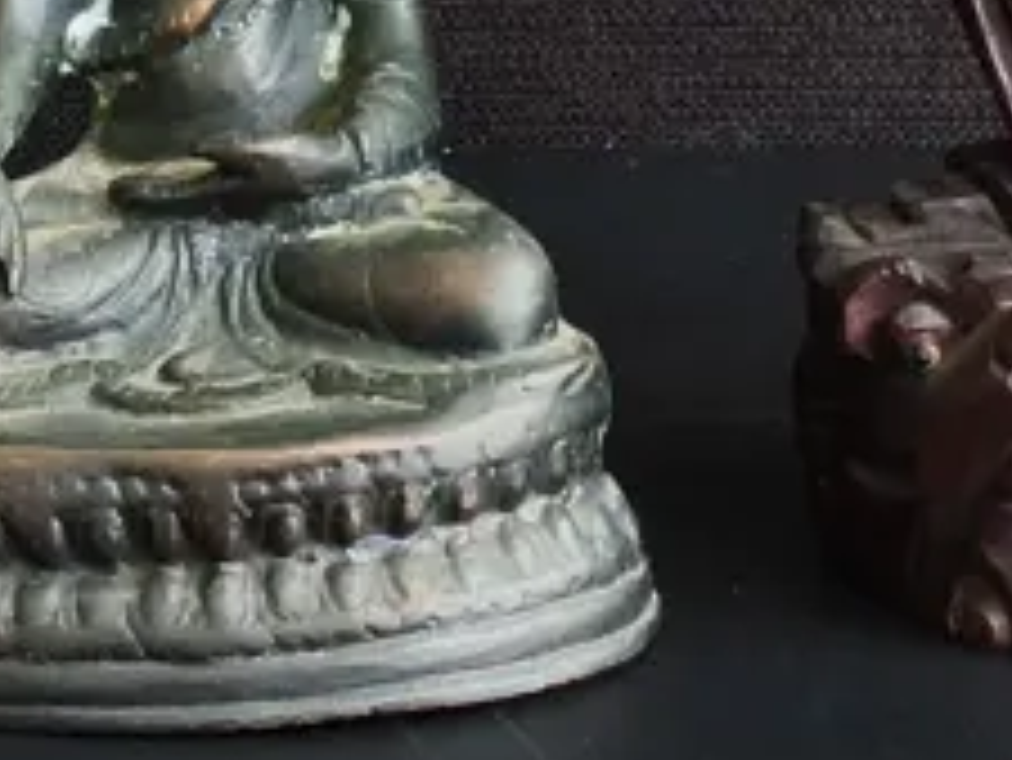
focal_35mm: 123
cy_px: -558
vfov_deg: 11.3
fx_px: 3598
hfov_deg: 16.0
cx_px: 441
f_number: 2
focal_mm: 2.87
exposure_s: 1/100
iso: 125
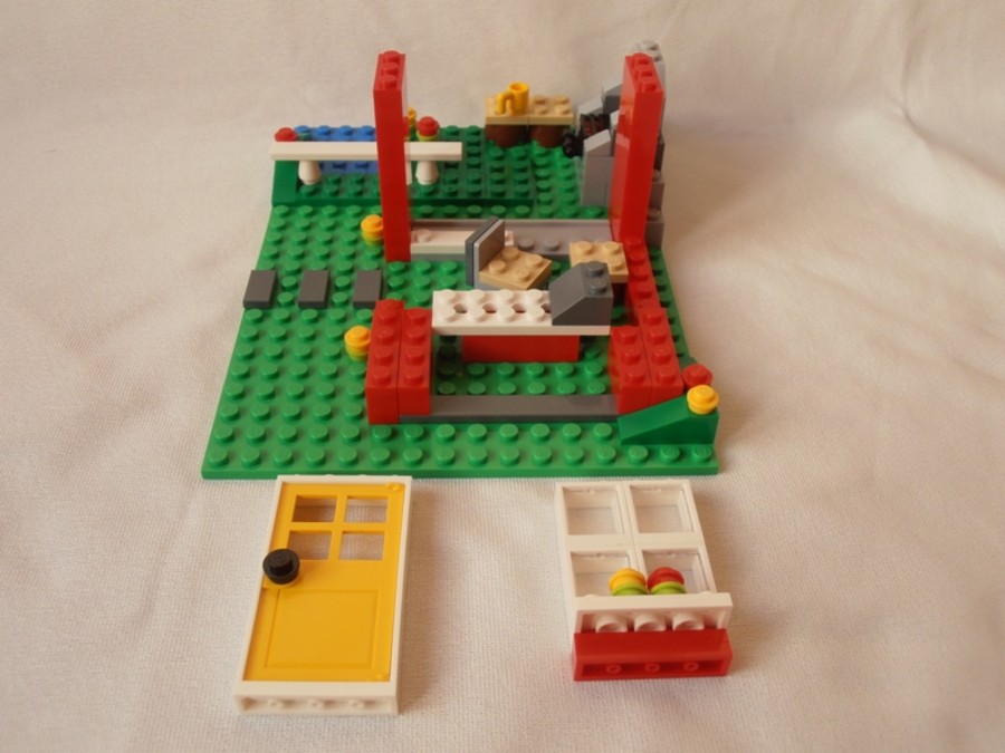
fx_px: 1074
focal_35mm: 37
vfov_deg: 38.7
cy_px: 376
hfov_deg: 50.1
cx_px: 502
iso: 80
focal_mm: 6.61
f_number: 3.9
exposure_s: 1/40
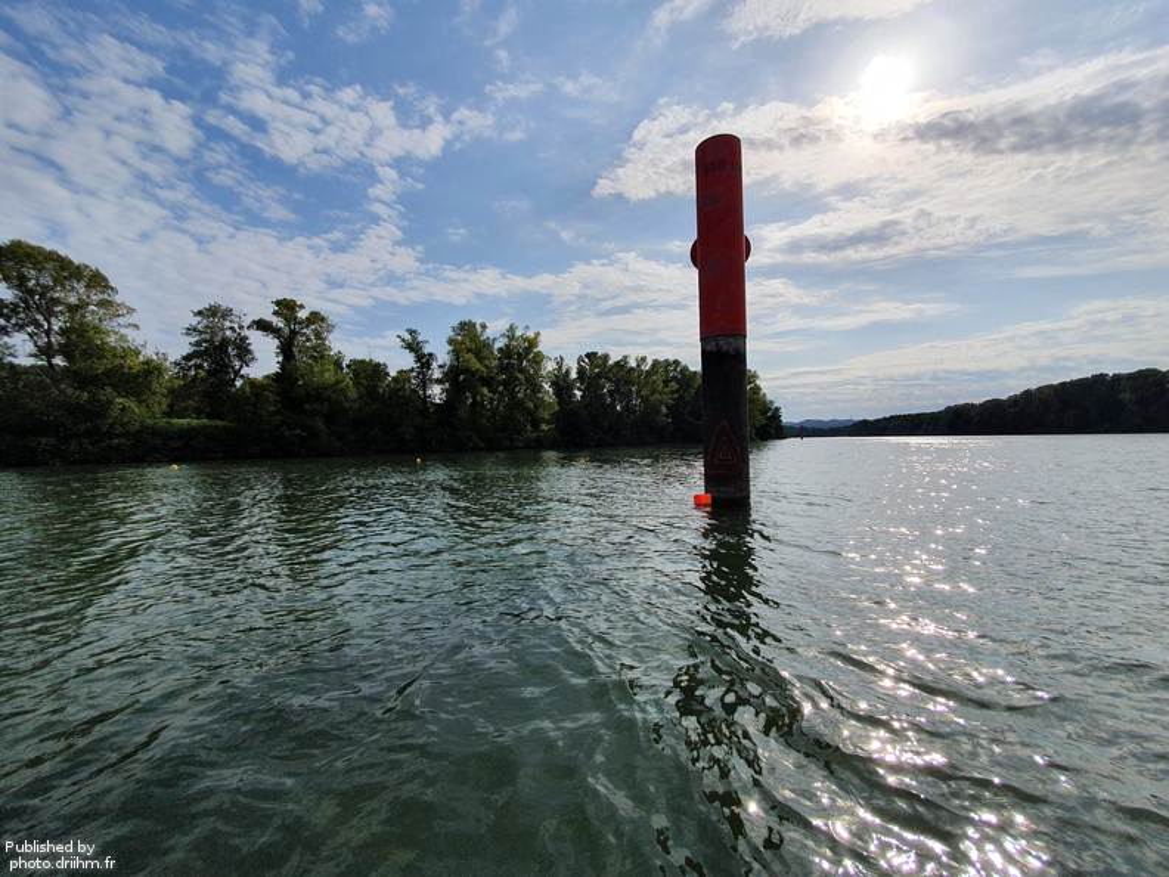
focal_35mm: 13
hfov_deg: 106.2
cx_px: 584
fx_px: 439
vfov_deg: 89.9
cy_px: 438
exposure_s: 1/3920
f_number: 2.2
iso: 50
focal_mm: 1.8
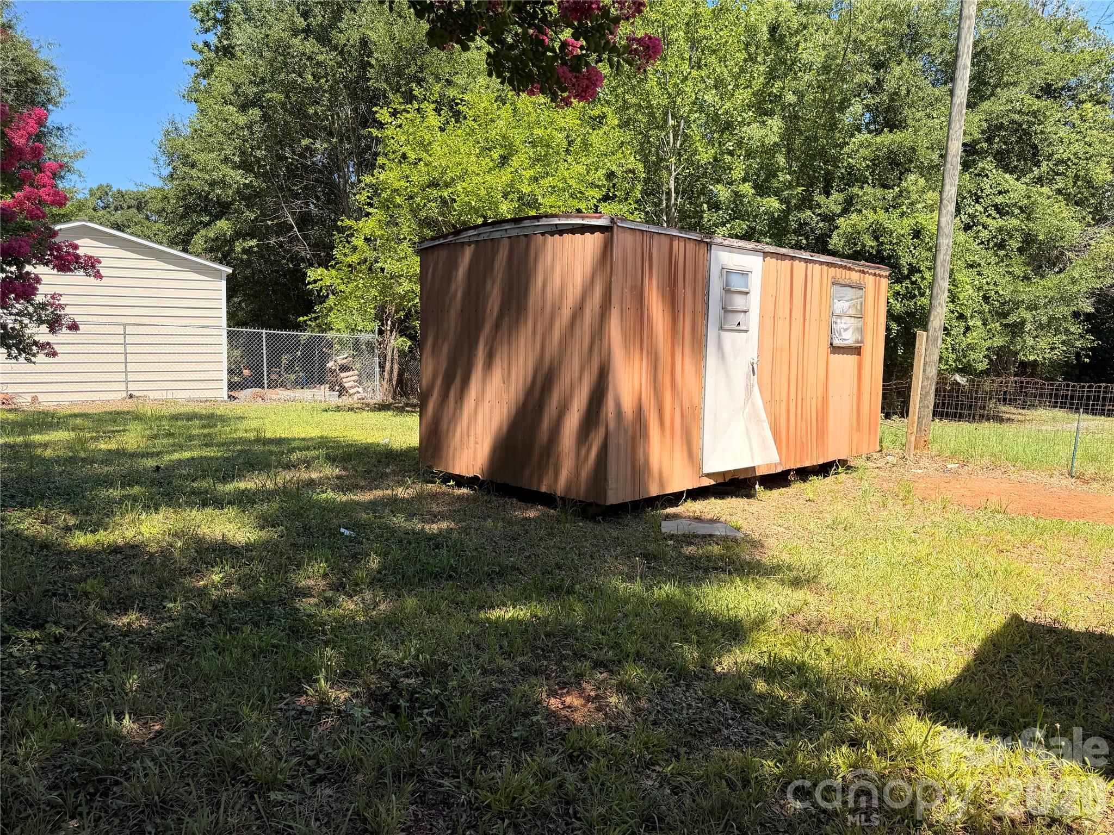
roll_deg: -0.7
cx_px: 557
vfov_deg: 56.8
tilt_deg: -5.4
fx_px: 772
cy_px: 418
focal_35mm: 24
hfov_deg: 71.6
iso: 80
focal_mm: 6.76
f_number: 1.78
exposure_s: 1/1770
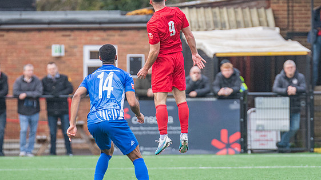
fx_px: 5905
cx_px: 234
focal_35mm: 694
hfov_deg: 3.1
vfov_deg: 1.7
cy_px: 64
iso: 1600
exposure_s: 1/1250
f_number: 4
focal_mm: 300
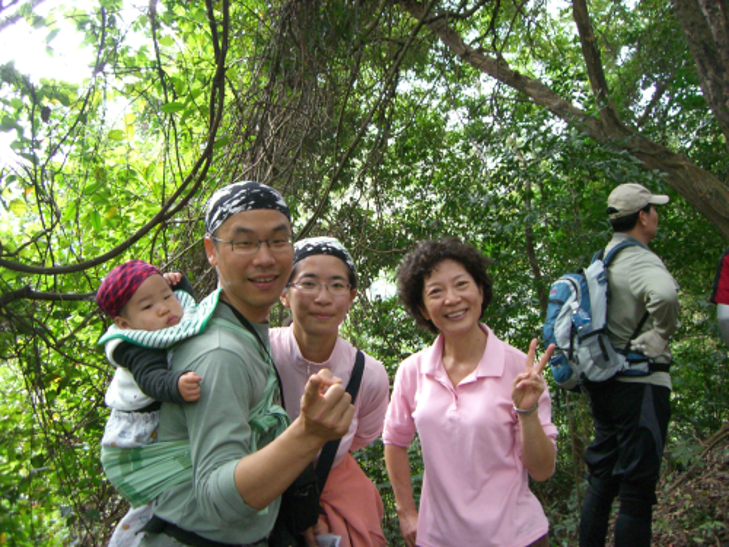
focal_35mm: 38
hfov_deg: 49.0
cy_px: 274
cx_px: 364
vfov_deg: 37.7
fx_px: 800
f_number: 2.7
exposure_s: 1/60
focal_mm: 6.2
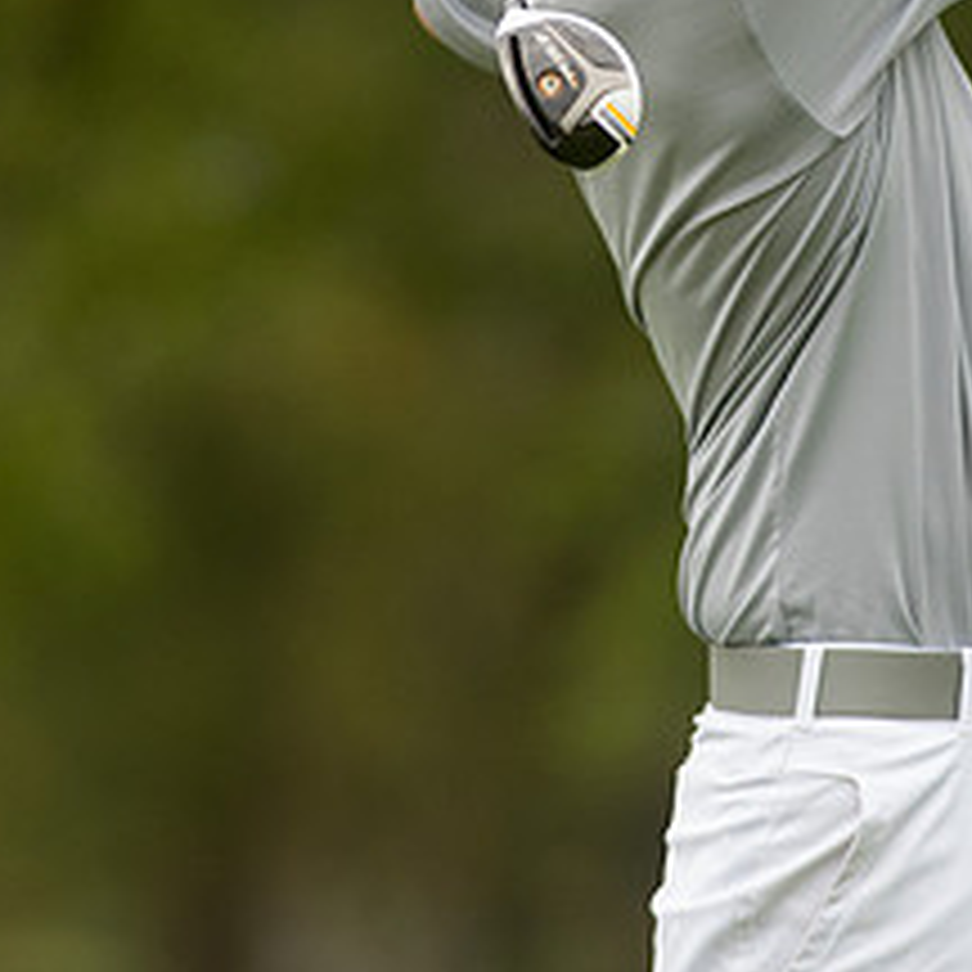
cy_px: 82
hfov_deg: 1.8
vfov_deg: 1.8
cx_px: 645
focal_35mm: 972
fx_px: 30879
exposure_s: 1/2500
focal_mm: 300
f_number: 4
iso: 800
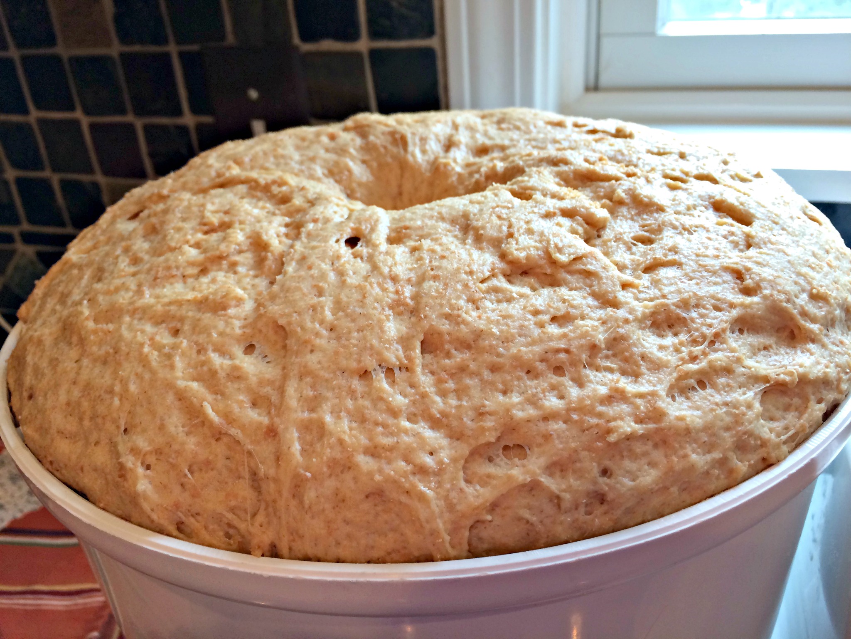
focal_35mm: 29
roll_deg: +4.9
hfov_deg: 61.7
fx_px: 713
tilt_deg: -27.2
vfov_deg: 48.2
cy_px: 320
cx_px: 426
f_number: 2.2
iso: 64
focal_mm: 4.15
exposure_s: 1/30
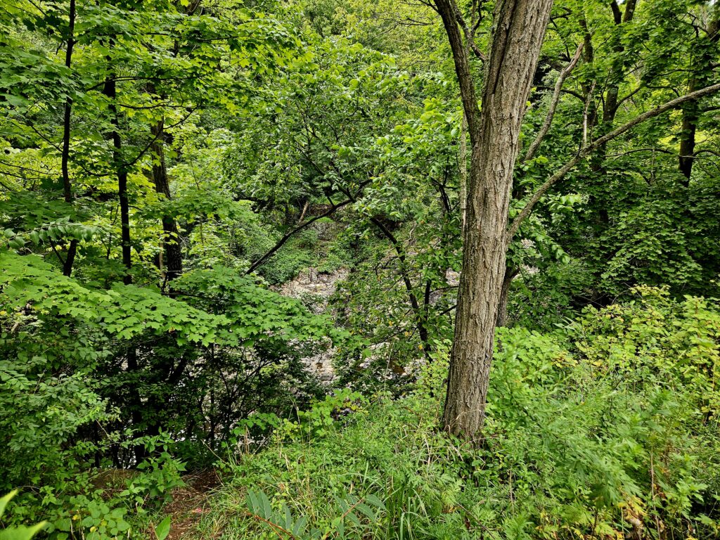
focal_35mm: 23
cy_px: 270
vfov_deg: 58.9
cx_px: 360
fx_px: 478
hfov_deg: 73.9
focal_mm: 5.4
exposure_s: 1/208
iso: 25
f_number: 1.8
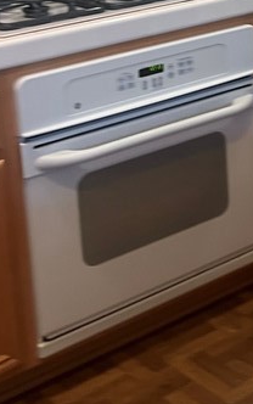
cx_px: 296
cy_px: -17
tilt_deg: -7.1
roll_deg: +1.9
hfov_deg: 14.9
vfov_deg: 23.2
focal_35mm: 85
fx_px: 936
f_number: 1.5
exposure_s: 1/60
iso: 160
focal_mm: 5.7
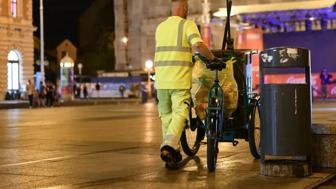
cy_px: 60
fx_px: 579
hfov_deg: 32.3
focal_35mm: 65
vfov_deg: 18.5
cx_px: 201
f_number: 1.8
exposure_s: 1/125
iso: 2000
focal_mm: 50
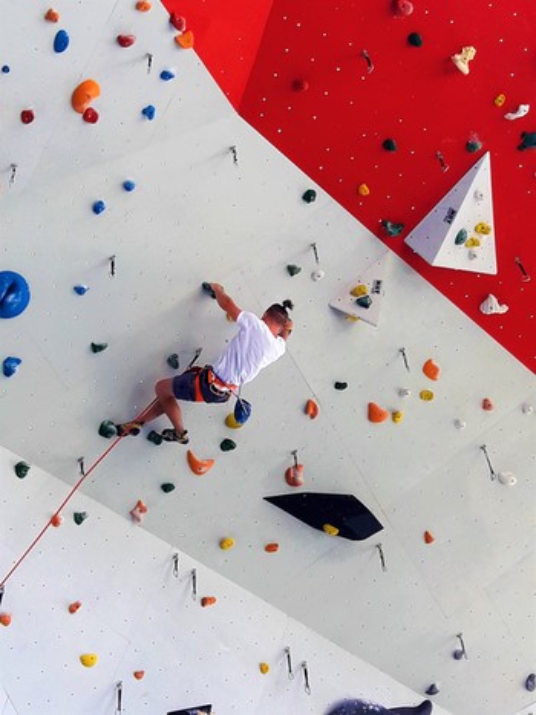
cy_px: 358
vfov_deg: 63.5
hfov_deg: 49.7
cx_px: 268
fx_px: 578
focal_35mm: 28
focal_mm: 3.7
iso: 40
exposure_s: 1/191
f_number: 1.9
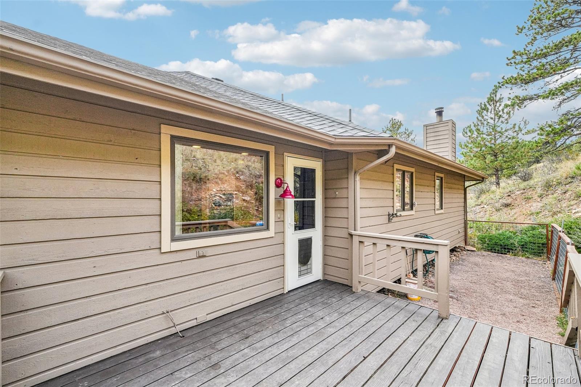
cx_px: 290
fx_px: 242
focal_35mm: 15
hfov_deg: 100.4
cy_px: 194
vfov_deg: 77.3
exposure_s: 1/320
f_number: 8
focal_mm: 10
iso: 800
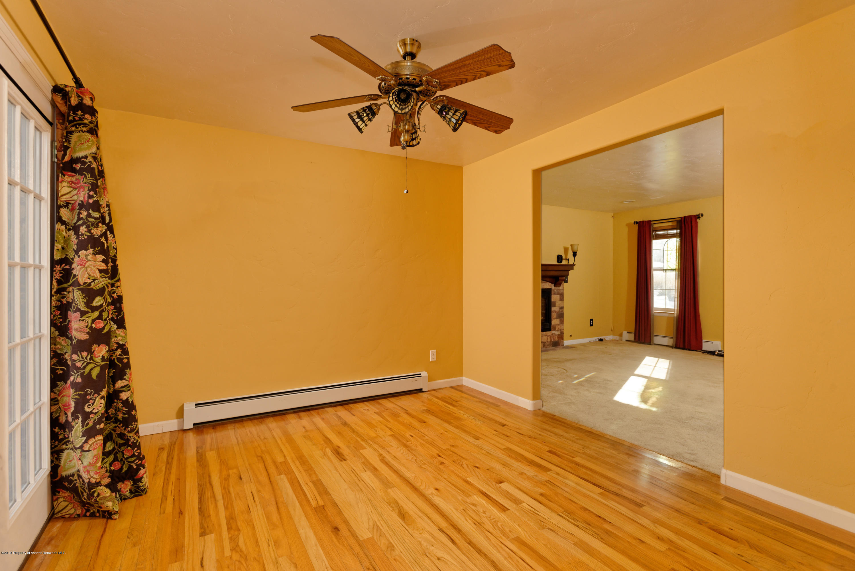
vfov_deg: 70.5
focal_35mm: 17
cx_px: 428
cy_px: 286
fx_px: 404
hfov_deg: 93.3
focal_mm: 17
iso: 400
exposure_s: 1/160
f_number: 6.3
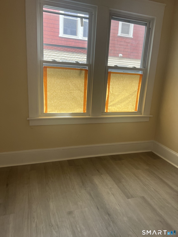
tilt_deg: -12.7
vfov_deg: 67.3
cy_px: 118
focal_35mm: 26
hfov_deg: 53.1
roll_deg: -2.2
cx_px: 89
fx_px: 178
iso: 50
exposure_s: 1/121
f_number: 1.5
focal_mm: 5.7
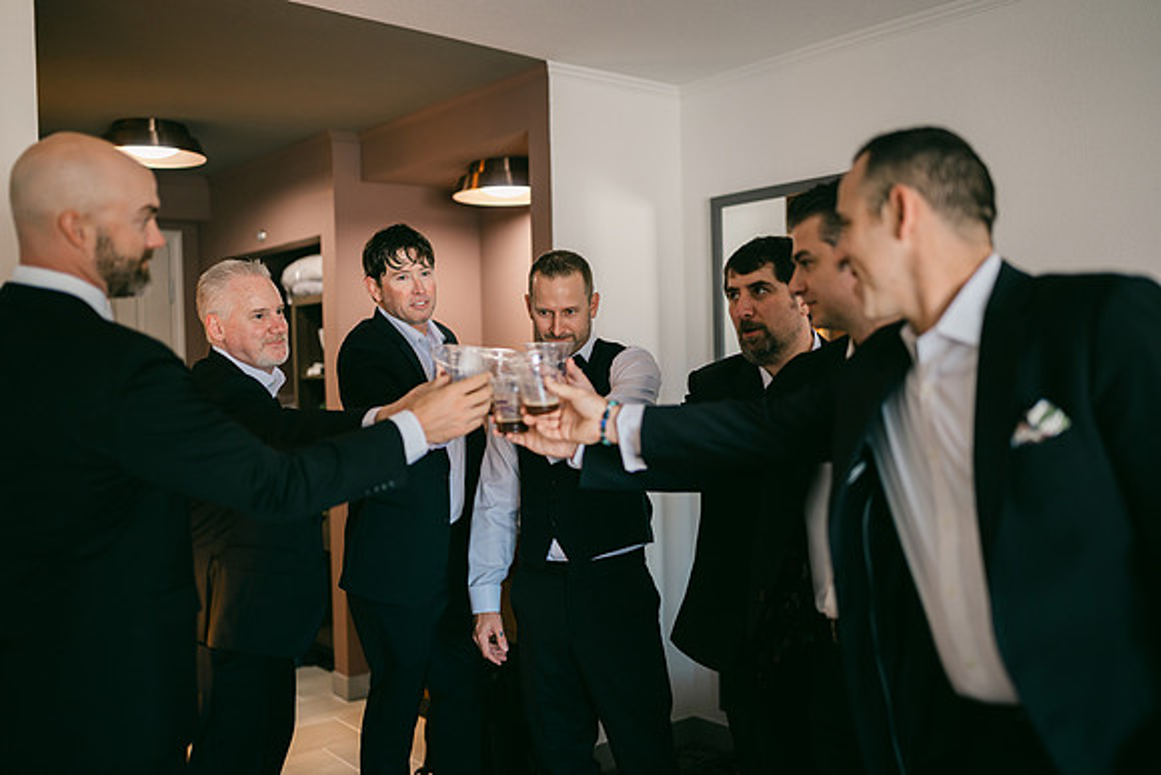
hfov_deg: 54.4
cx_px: 580
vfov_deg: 37.9
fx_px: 1129
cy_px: 388
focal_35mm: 35
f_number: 1.2
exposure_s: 1/160
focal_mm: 35
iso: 400
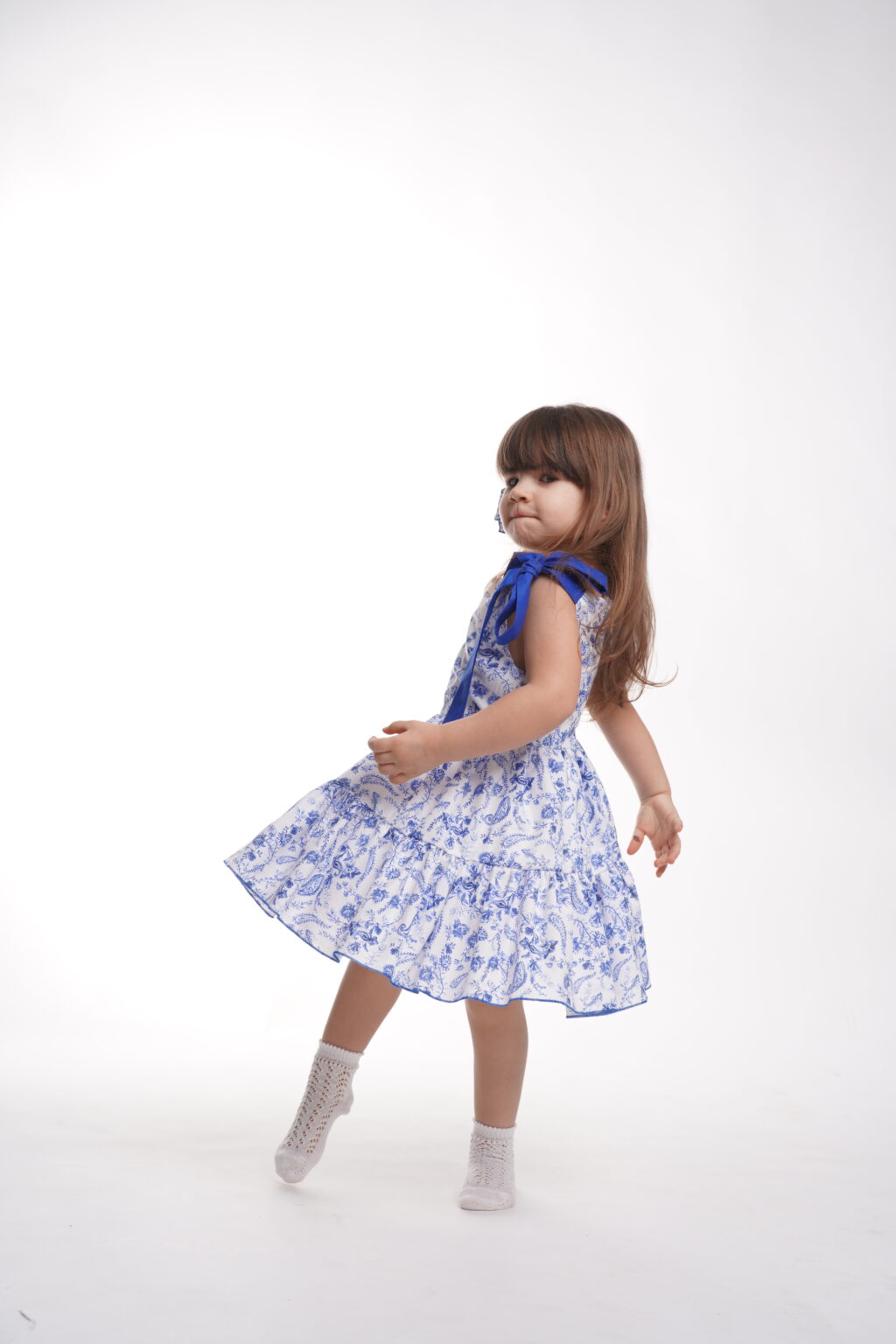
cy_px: 672
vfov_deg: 39.6
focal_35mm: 50
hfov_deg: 27.0
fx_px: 1867
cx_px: 448
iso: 250
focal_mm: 50
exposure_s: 1/160
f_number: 4.5
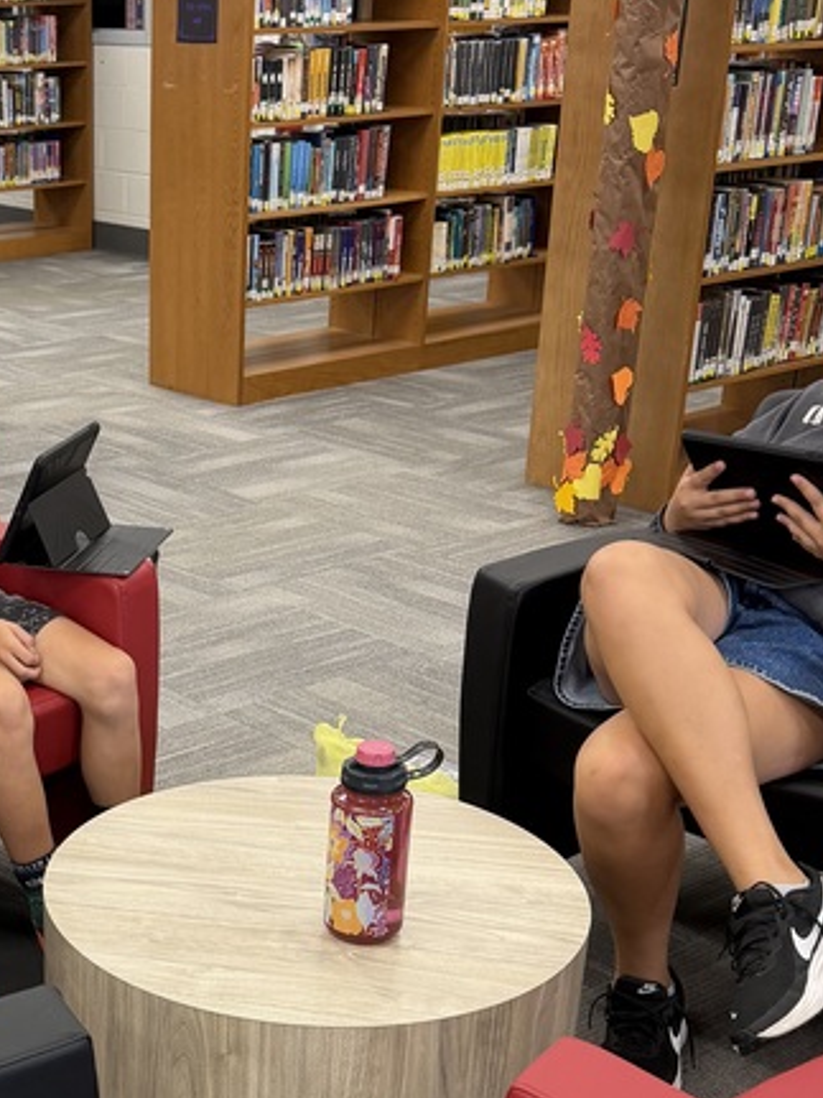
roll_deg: +0.2
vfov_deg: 33.1
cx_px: 92
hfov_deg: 24.9
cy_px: 838
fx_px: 1808
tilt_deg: -26.2
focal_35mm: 57
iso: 160
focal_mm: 6.76
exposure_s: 1/60
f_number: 1.78
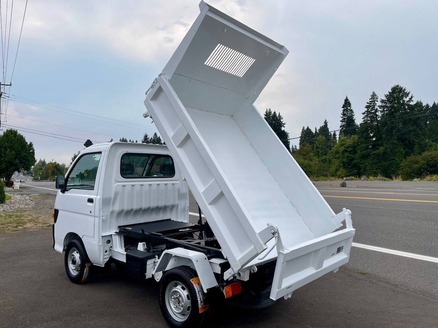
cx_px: 219
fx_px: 316
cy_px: 164
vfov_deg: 54.9
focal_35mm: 25
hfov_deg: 69.4
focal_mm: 5.1
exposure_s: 1/3165
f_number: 1.6
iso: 32
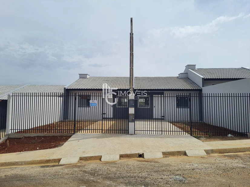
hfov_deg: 71.6
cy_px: 94
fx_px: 173
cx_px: 125
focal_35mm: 24
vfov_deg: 56.8
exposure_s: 1/2184
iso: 50
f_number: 1.8
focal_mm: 5.23
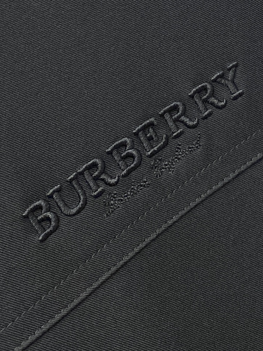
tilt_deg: -6.2
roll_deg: +22.1
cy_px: 176
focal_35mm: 26
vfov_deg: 67.3
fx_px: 263
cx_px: 132
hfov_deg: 53.1
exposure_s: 1/120
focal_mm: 4.25
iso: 100
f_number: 1.8
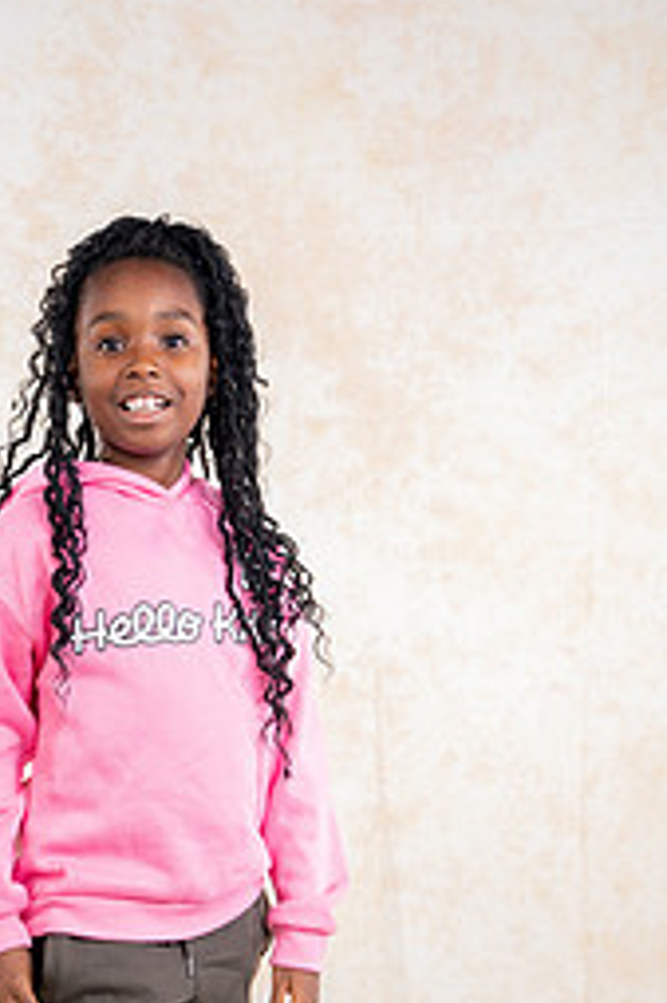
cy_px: 861
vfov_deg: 27.6
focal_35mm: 71
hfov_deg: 19.0
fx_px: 1976
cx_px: 138
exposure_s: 1/200
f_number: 10
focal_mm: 40
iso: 125
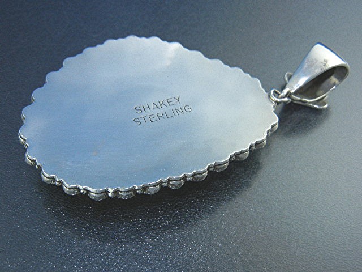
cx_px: 181
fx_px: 544
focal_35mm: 52
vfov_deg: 28.0
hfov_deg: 36.8
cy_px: 136
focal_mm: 9.3
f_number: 3.9
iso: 200
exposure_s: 1/30.7
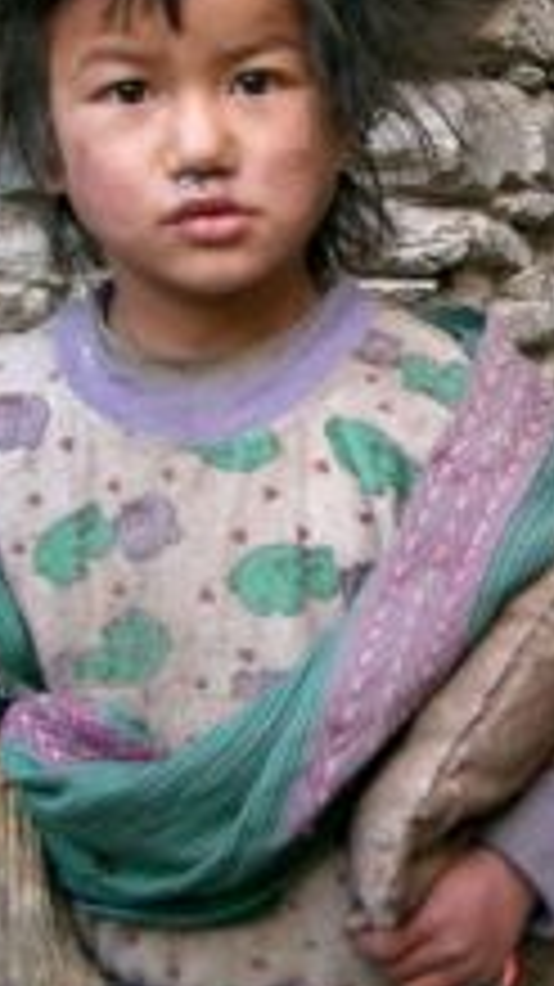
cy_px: 473
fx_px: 2170
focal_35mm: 83
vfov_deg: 25.6
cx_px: 745
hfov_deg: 13.9
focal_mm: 8
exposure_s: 1/50
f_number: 2.8
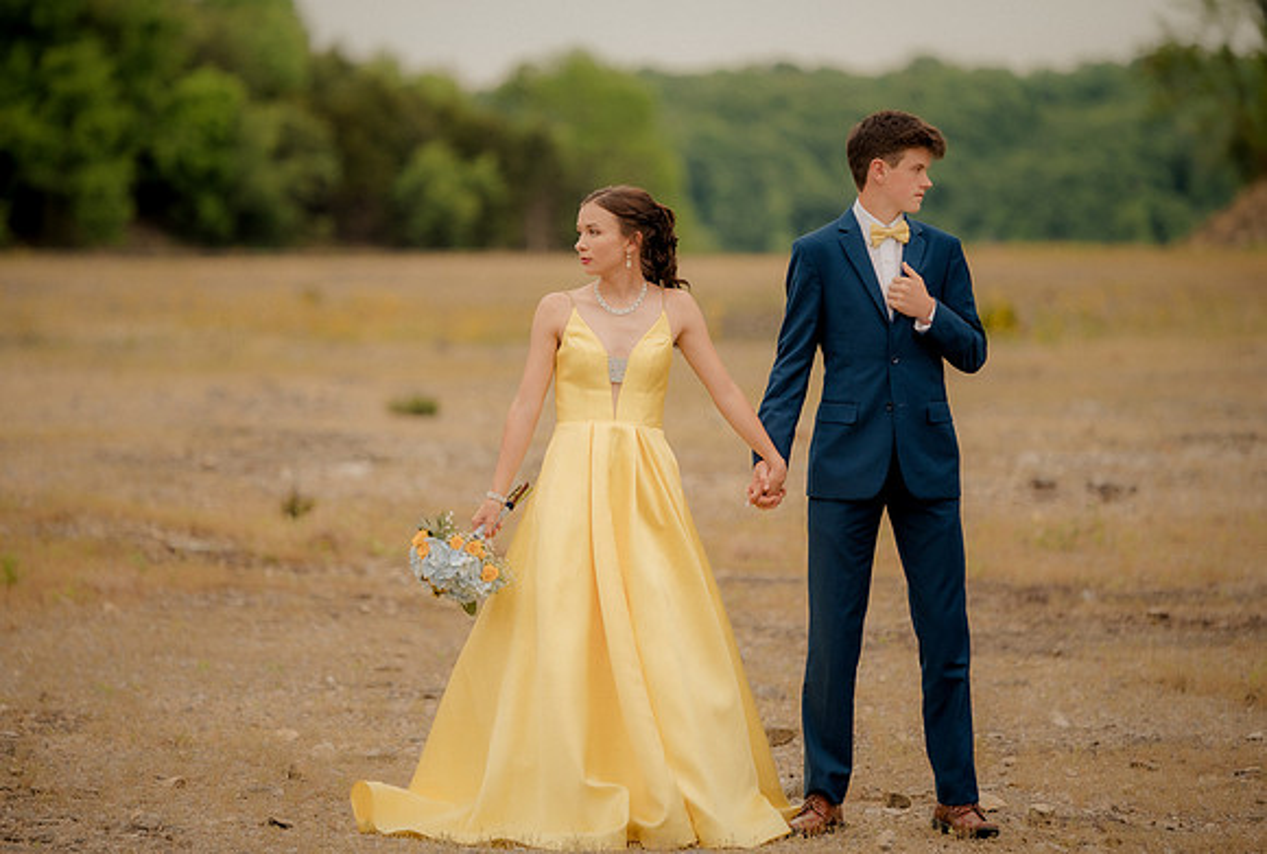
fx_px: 6894
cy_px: 417
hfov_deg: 10.5
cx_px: 602
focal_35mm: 195
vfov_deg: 7.1
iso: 160
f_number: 2.8
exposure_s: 1/400
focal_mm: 185
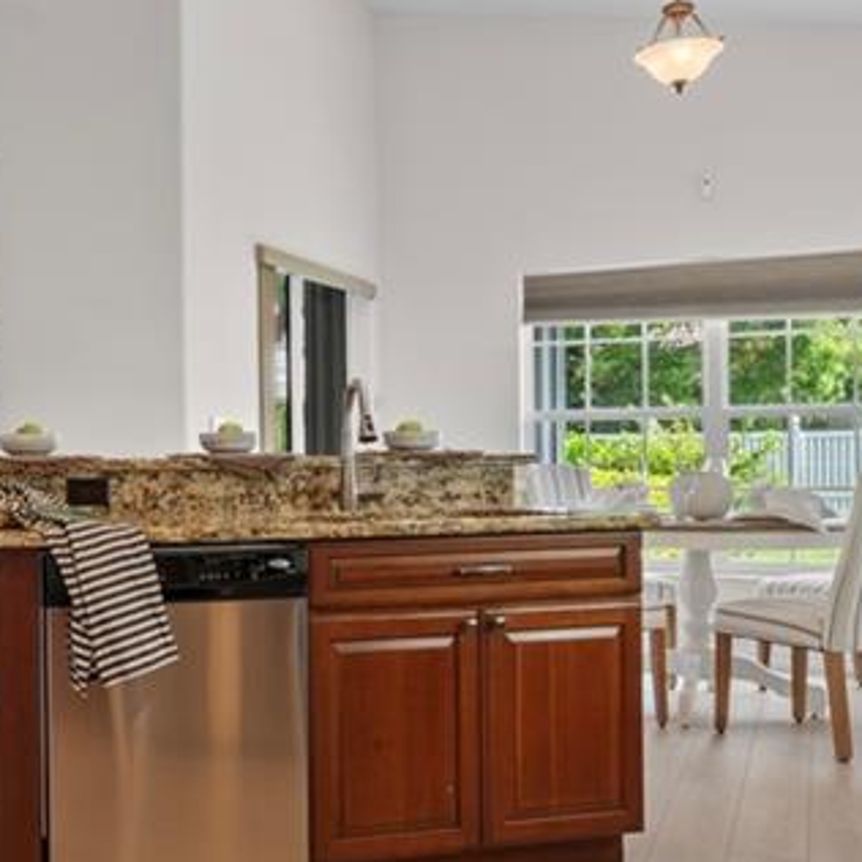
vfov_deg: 38.3
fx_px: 1240
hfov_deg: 36.3
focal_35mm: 44
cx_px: 112
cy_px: 420
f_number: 9
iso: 100
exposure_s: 1/2.5
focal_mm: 16
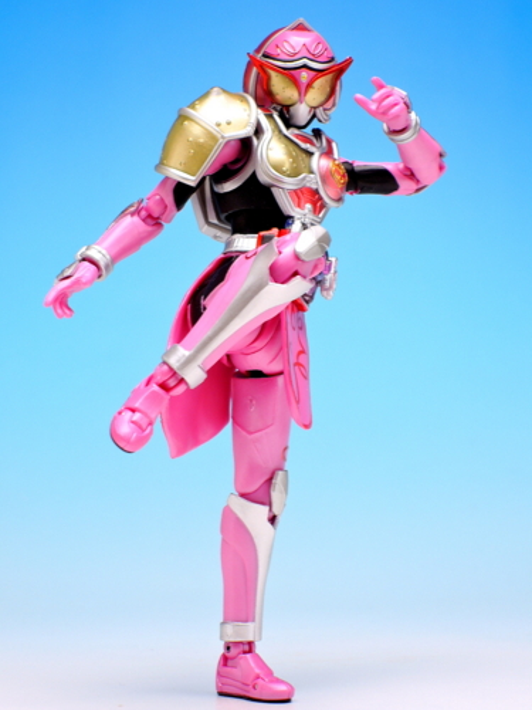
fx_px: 2152
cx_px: 266
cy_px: 355
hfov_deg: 14.1
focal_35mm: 105
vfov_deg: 18.7
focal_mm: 22.4
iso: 80
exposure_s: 1/2
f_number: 5.8
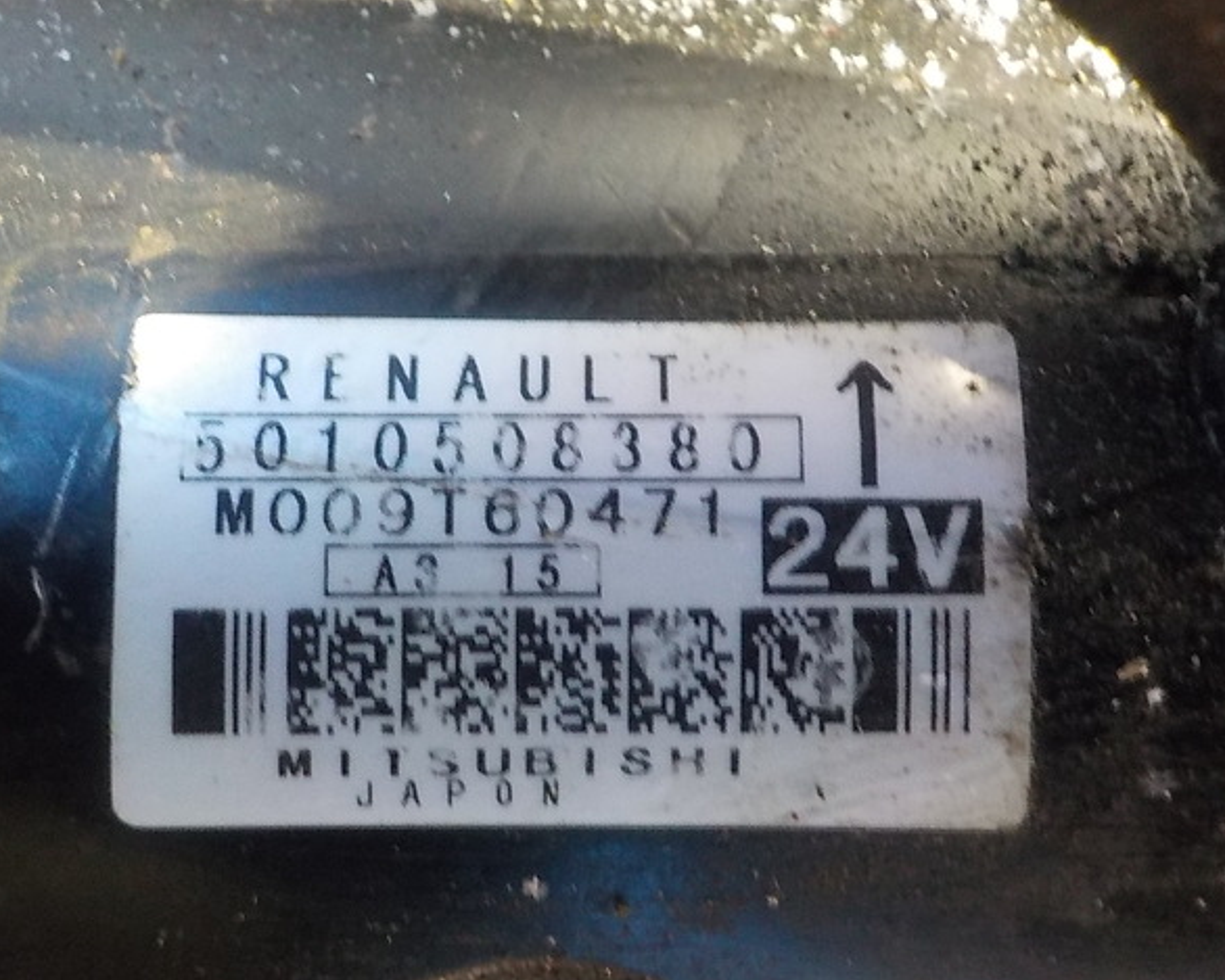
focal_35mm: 32
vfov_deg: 45.8
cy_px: 499
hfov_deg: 55.6
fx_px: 1160
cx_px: 579
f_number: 3.3
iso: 800
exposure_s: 1/3
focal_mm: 4.1
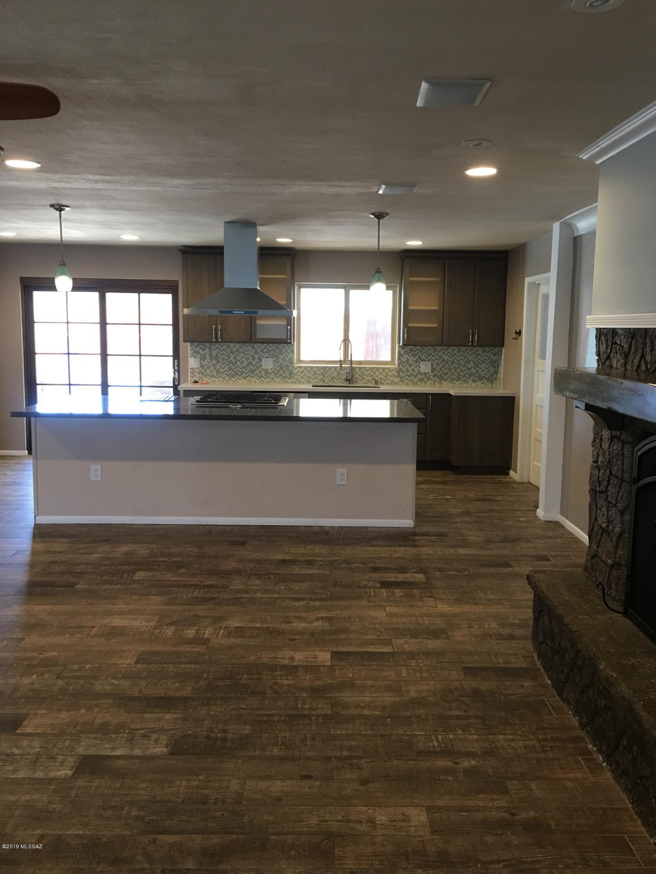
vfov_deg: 59.9
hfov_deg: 46.8
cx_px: 339
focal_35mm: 30
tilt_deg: -6.5
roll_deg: -1.3
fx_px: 758
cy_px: 423
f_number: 2.2
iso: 50
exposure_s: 1/15
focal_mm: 4.15
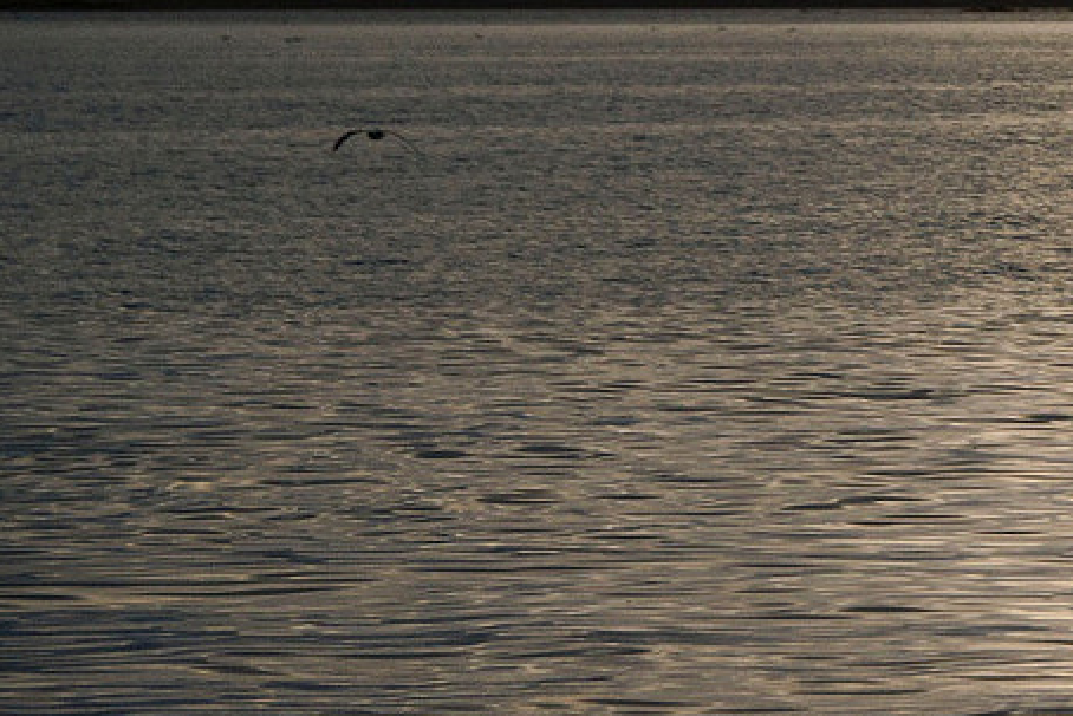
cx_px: 1832
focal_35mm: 370
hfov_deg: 5.5
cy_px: -104
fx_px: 11031
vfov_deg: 3.7
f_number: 5.6
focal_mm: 105
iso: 800
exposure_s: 1/3200
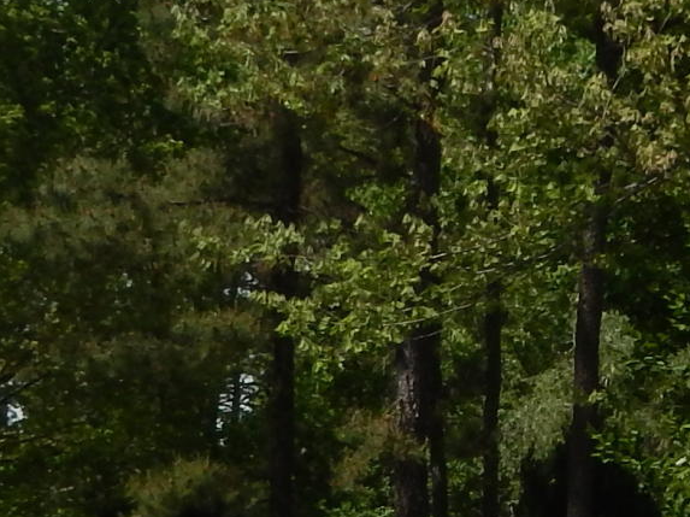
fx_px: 2610
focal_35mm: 131
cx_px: 514
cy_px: 366
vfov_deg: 11.3
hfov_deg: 15.0
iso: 125
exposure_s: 1/500
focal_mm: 4.5
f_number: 6.8
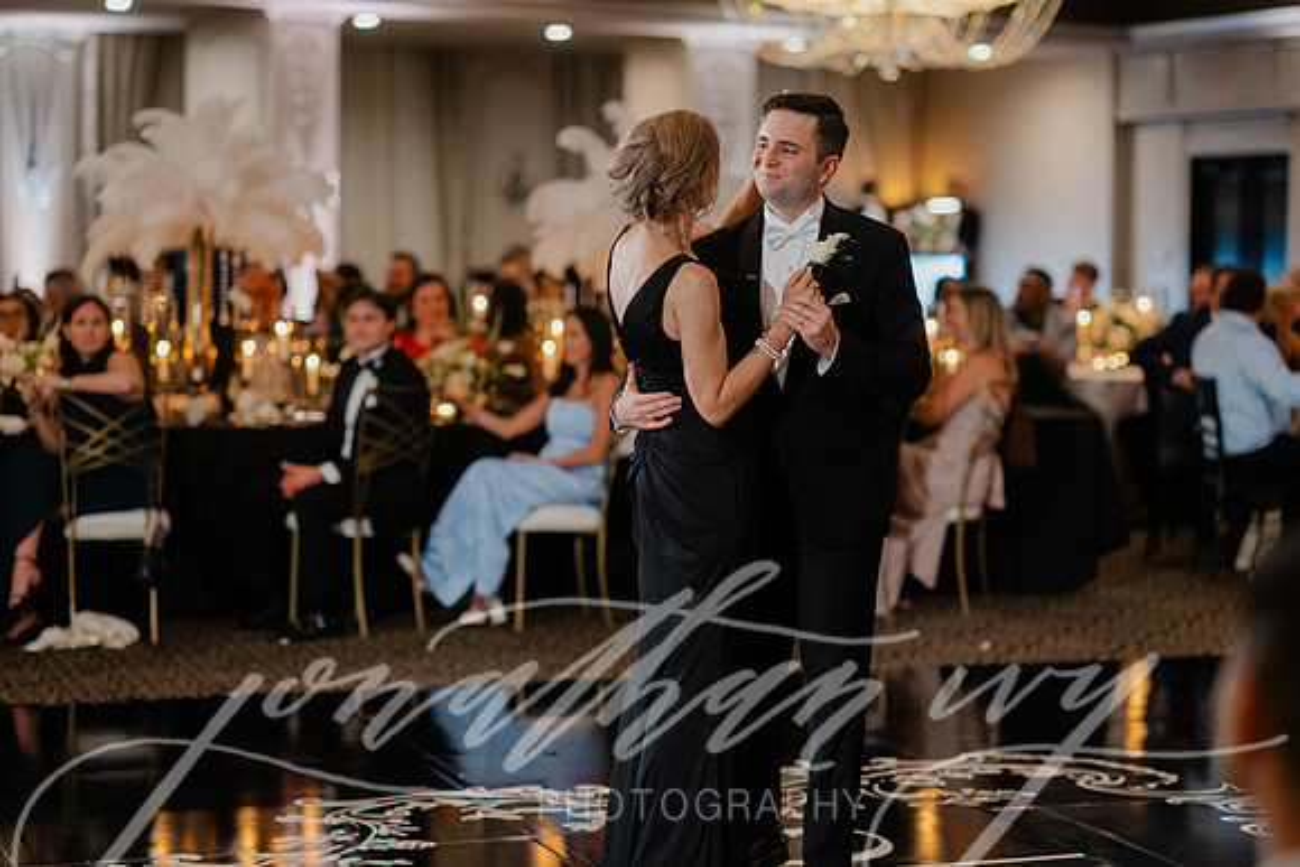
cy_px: 434
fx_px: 3070
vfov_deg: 16.1
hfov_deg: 23.9
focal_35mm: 85
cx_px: 650
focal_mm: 85
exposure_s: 1/160
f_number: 2
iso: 2000
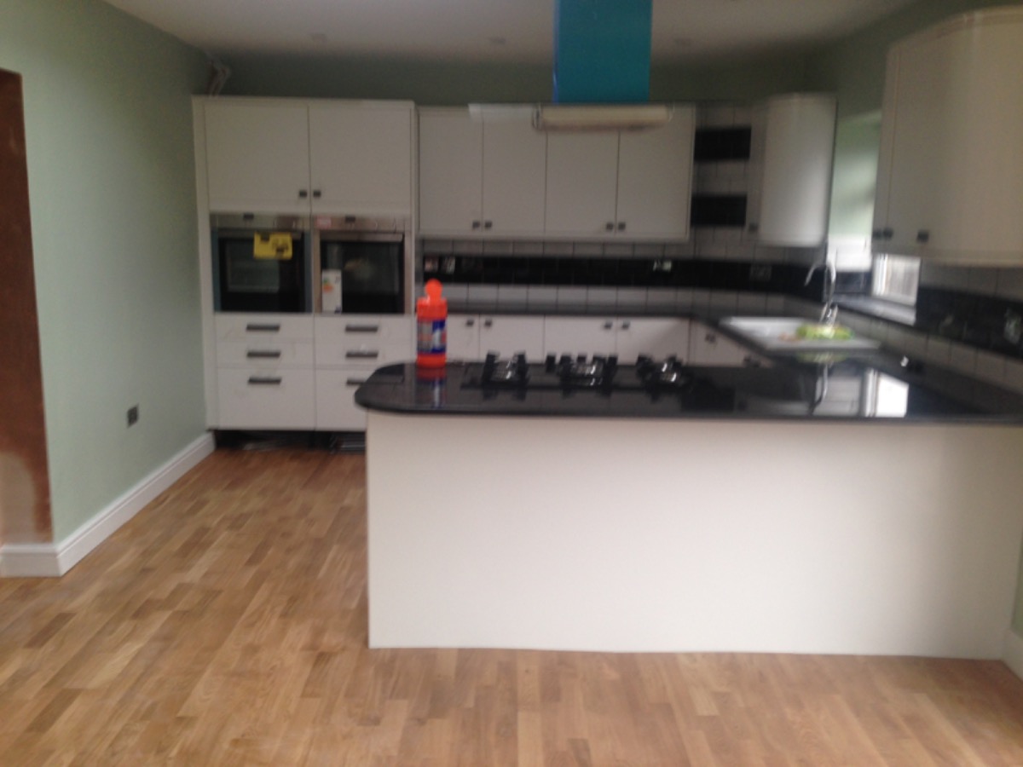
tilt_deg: -8.0
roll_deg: +0.3
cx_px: 512
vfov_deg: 42.9
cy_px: 384
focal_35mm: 33
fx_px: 975
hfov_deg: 55.4
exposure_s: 1/24
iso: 50
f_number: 2.4
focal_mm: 4.12
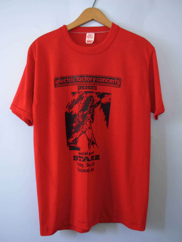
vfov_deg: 49.0
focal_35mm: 38
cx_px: 91
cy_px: 121
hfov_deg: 37.7
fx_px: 266
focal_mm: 6.3
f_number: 2.9
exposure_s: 1/17.4
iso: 50
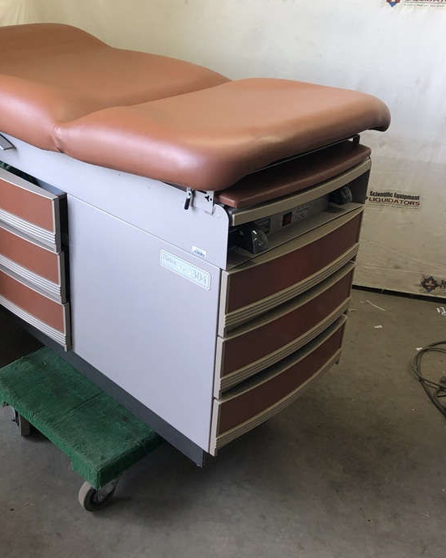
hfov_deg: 37.0
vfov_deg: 45.4
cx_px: 159
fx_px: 660
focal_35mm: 40
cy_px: 208
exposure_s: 1/120
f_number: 1.8
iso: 64
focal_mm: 3.99
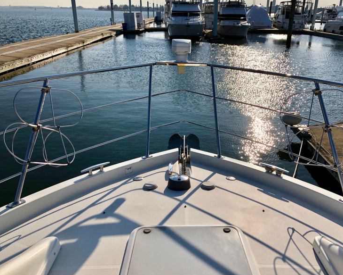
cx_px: 187
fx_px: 305
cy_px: 140
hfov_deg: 58.7
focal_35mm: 30
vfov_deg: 48.5
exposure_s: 1/4808
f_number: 1.8
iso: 20
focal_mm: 3.99
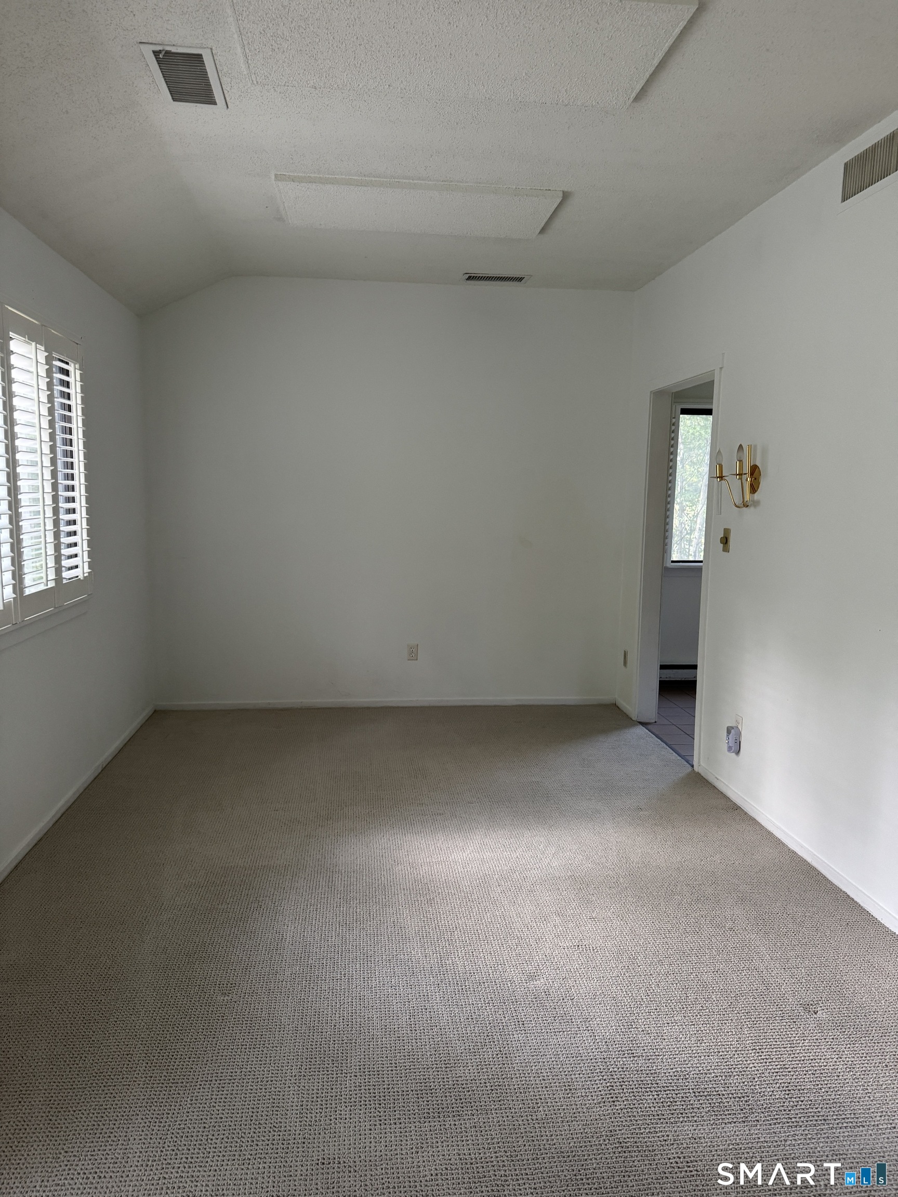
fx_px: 830
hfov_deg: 56.8
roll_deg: -0.7
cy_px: 598
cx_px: 449
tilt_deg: -7.6
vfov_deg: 71.6
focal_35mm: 24
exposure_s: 1/60
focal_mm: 6.76
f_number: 1.78
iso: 320
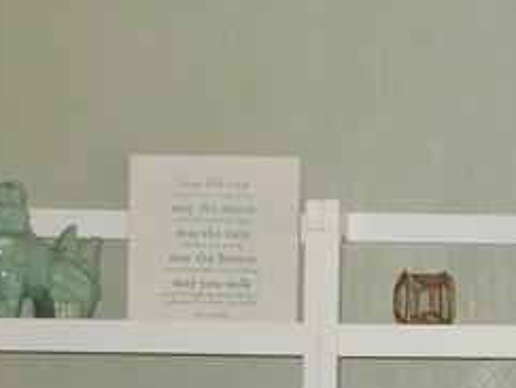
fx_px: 1821
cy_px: 674
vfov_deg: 11.4
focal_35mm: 122
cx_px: 529
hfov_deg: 15.8
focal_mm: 5.2
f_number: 3.7
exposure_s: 1/60
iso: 280
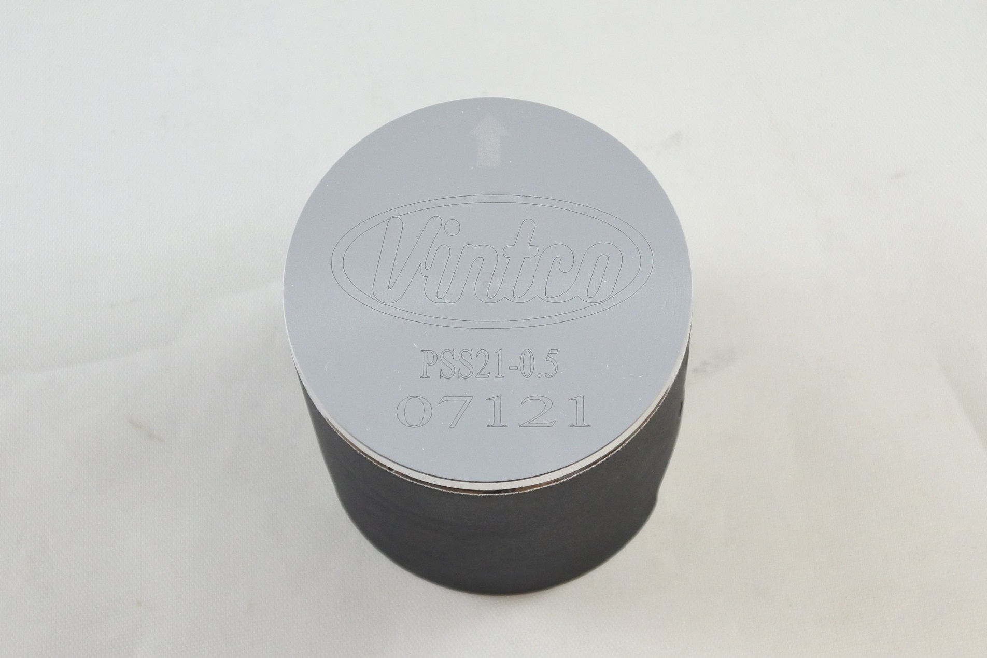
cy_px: 329
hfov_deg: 36.2
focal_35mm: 55
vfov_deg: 24.6
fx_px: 1508
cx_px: 494
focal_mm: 20.6
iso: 560
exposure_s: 1/125
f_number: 4.8
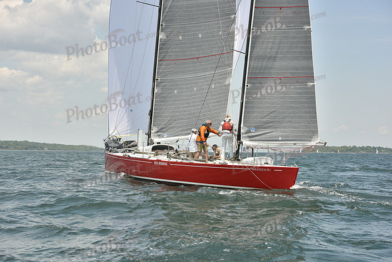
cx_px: 196
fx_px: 762
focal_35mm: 70
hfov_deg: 28.8
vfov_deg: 19.5
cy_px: 131
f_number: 8
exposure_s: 1/1600
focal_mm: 70
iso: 400
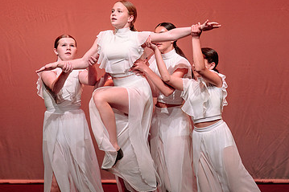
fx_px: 2215
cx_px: 125
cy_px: 102
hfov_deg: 7.5
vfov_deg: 5.0
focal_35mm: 276
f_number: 2.8
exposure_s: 1/640
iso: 1000
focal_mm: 135
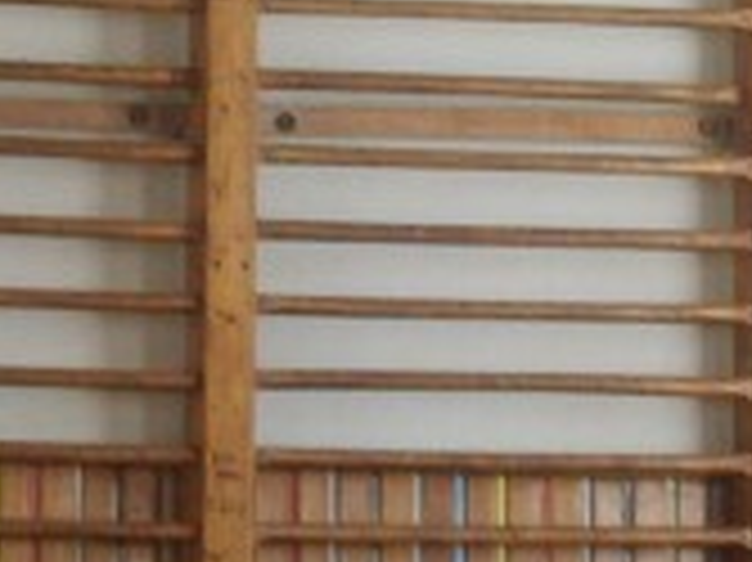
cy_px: -45
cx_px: 351
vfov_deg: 5.1
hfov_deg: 6.8
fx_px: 6339
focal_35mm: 292
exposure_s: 1/45
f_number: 3.6
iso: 86
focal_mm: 10.3
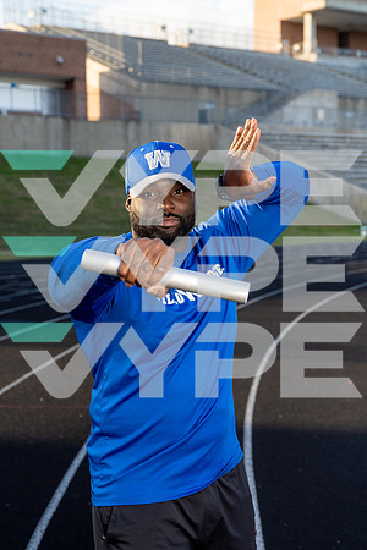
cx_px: 184
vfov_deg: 31.9
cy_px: 275
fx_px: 963
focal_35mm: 63
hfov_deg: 21.6
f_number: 5.6
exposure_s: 1/250
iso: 320
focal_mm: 63
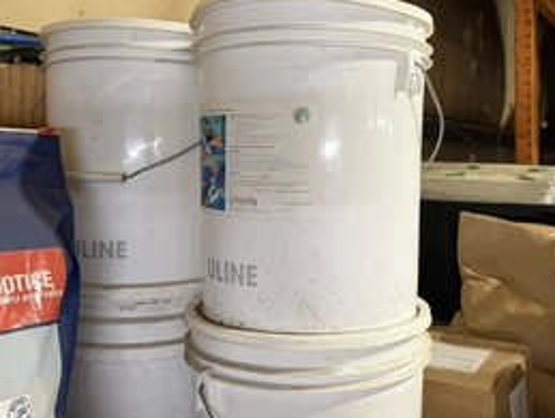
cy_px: 133
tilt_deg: +2.0
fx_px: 594
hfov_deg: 50.0
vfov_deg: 38.2
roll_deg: -1.1
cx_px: 309
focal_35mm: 37
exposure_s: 1/60
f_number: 1.78
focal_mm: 6.76
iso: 320
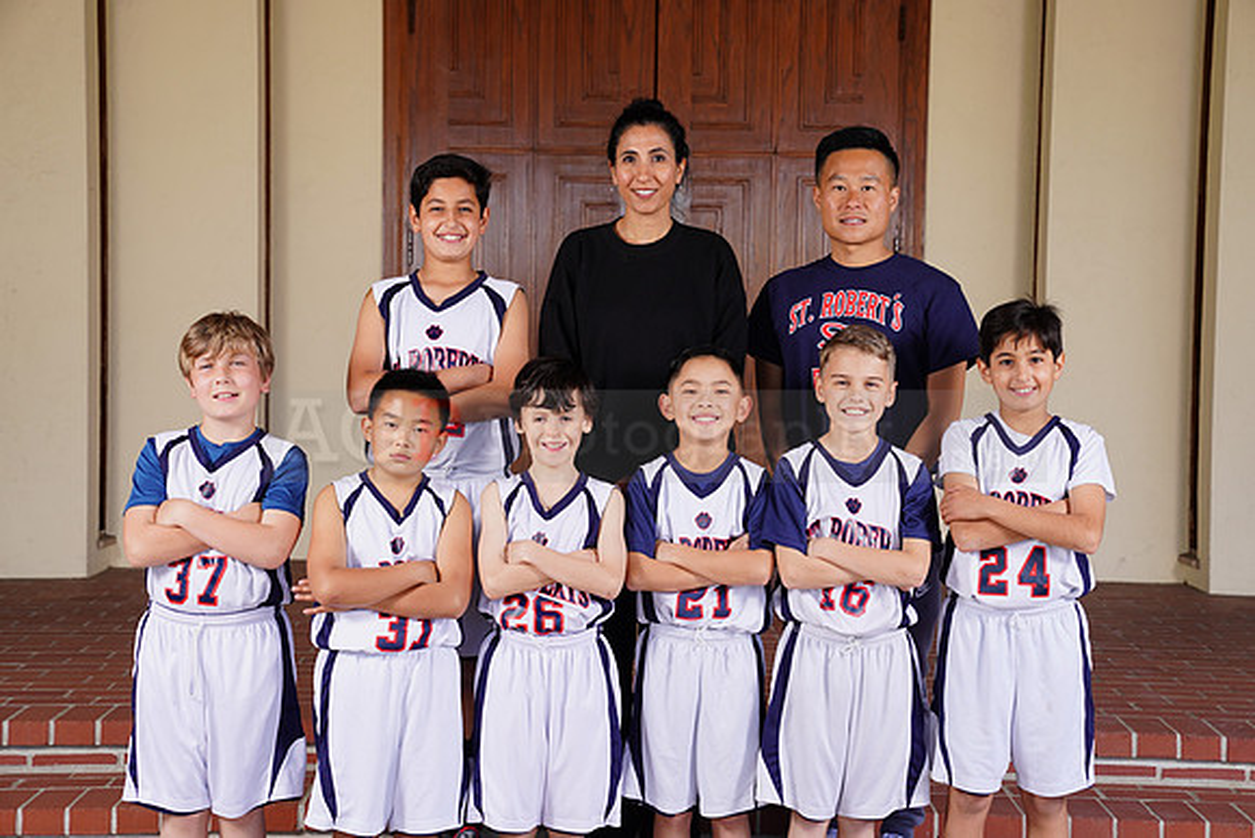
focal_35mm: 67
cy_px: 419
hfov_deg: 30.1
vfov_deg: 20.3
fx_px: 2336
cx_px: 628
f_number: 5.6
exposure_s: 1/200
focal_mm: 67
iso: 200
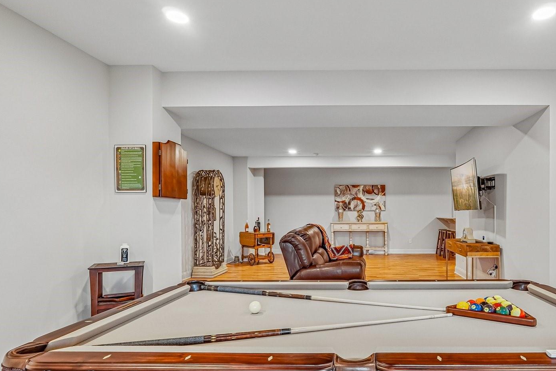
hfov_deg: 76.7
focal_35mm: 22
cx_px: 358
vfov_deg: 56.9
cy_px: 217
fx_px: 340
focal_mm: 10
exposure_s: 1/3.33
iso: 400
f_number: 8
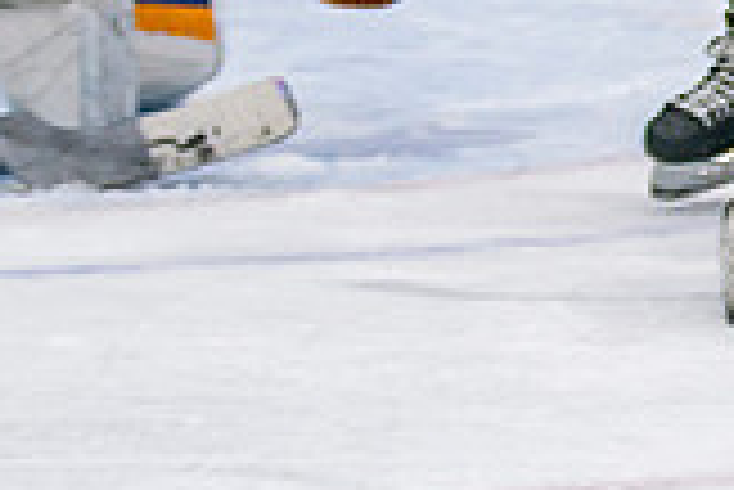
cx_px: 1155
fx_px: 11652
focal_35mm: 571
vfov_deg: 2.4
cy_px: -367
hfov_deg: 3.6
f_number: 2.8
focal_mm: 95
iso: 640
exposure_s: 1/640
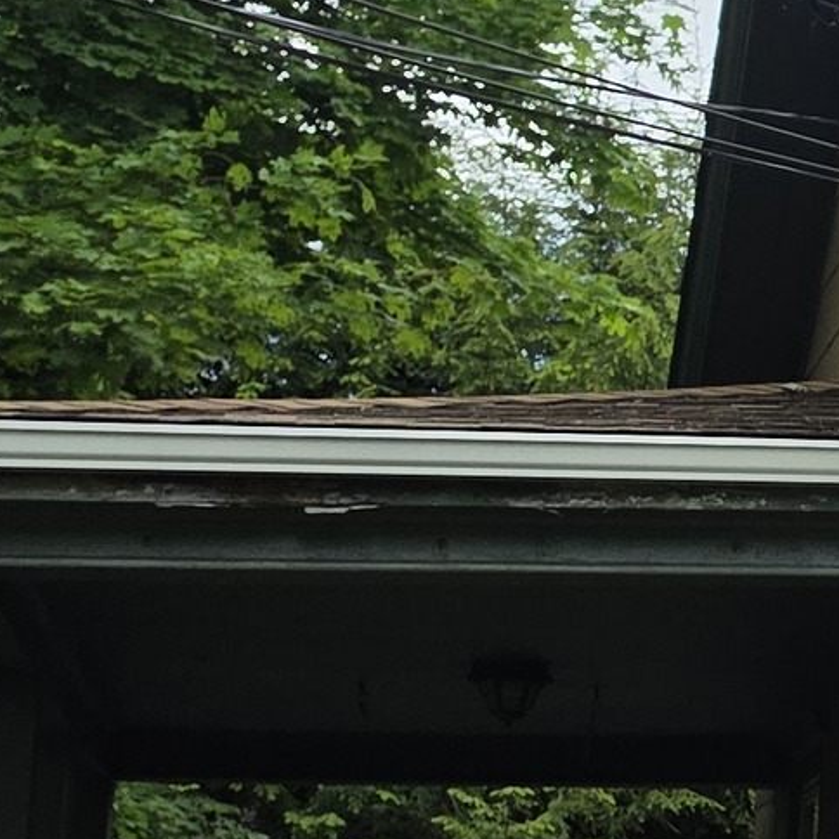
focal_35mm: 129
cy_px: 570
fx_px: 3537
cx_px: 2318
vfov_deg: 13.5
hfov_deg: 10.5
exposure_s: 1/5955
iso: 64
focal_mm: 6.5
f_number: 1.4
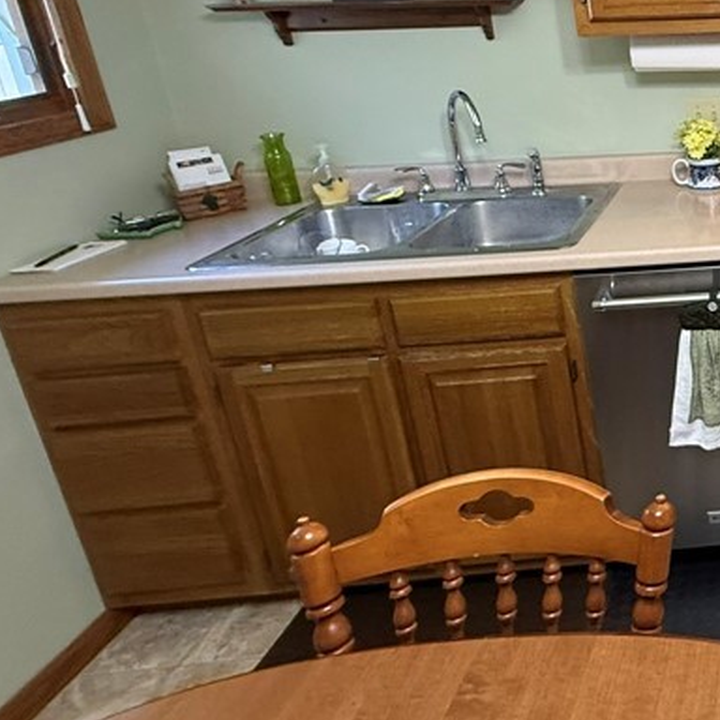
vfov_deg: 47.9
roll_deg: +1.6
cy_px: 180
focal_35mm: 33
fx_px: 777
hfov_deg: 37.0
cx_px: 878
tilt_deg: -11.3
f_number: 2.2
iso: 320
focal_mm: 2.22
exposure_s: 1/60
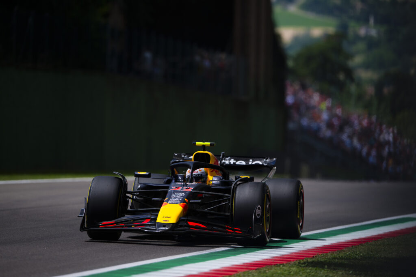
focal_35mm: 400
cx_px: 208
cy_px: 138
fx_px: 4623
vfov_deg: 3.4
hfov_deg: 5.2
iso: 200
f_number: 4
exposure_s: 1/4000
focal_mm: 400
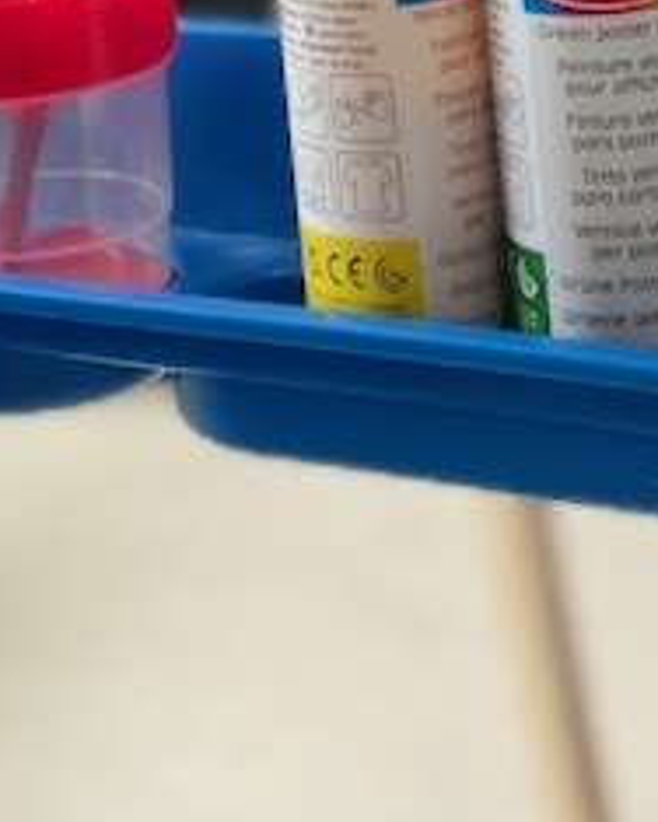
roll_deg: +4.7
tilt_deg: +0.8
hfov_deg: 15.1
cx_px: 70
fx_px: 2459
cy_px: -759
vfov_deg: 15.6
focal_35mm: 101
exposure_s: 1/120
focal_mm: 4.2
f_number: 1.6
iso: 40
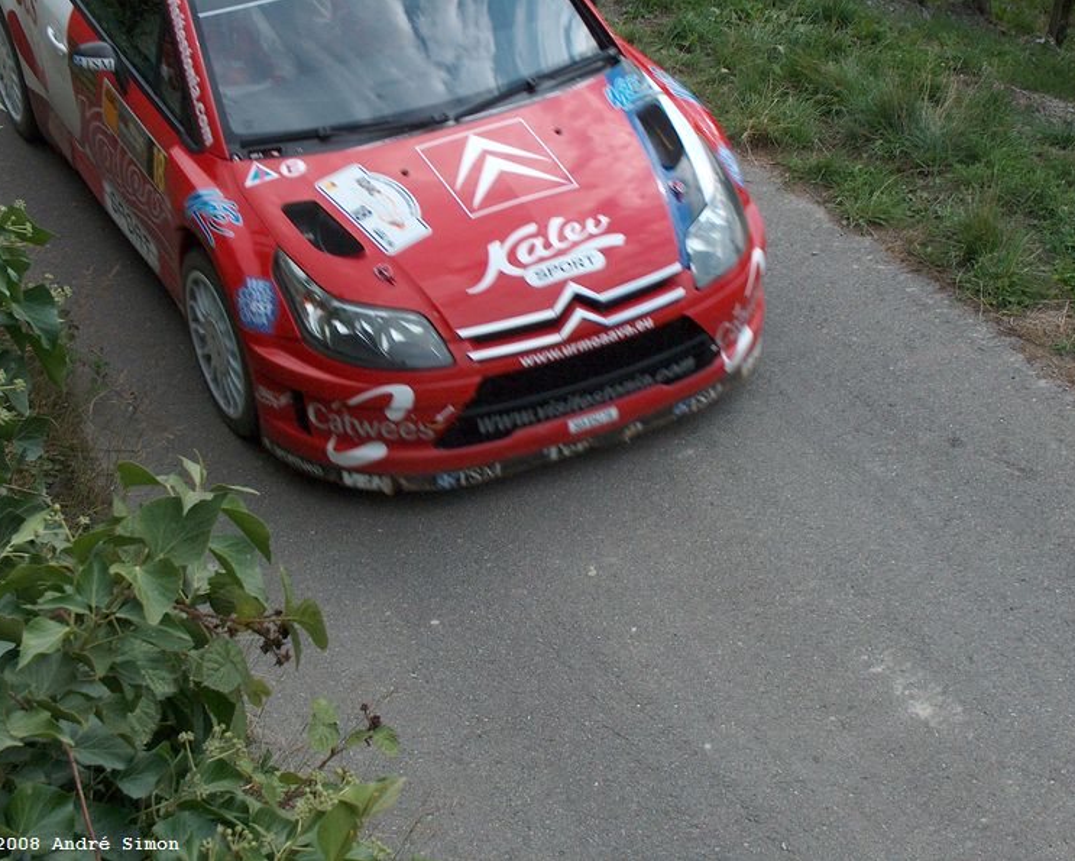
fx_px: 2037
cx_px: 535
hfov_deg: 29.6
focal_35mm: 64
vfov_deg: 23.9
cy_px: 430
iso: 200
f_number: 5.8
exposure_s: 1/588
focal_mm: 12.53
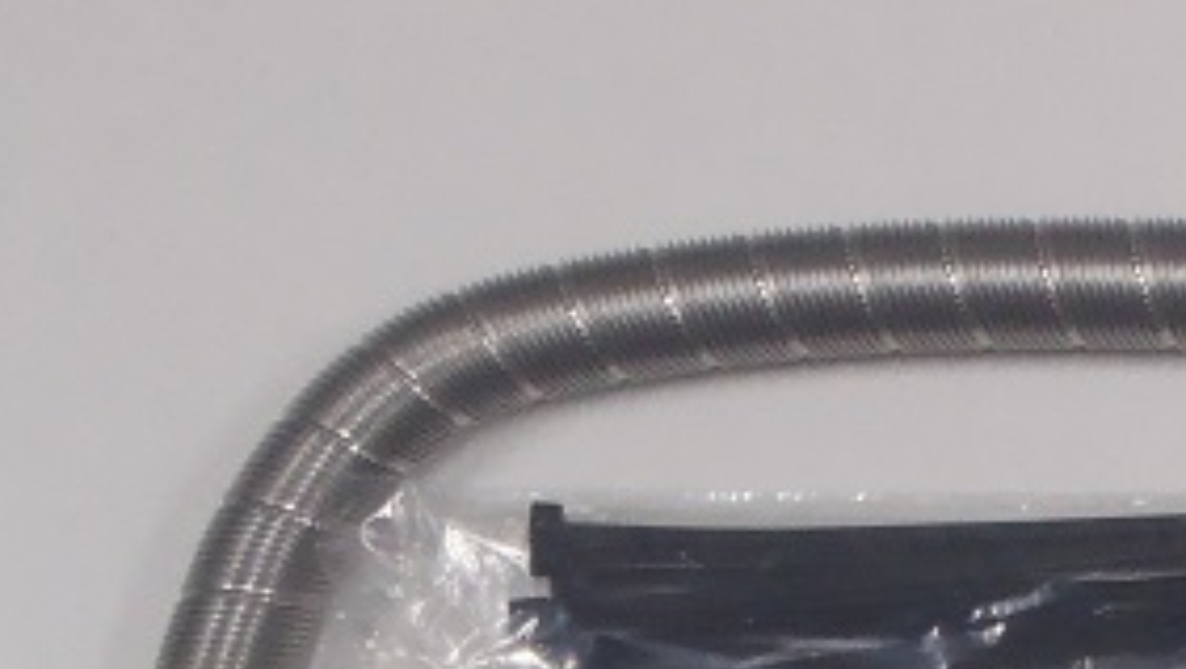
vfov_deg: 8.3
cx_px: 1539
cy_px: 1388
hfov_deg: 14.8
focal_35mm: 139
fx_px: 4374
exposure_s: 1/20
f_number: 4.1
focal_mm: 6.53
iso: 200
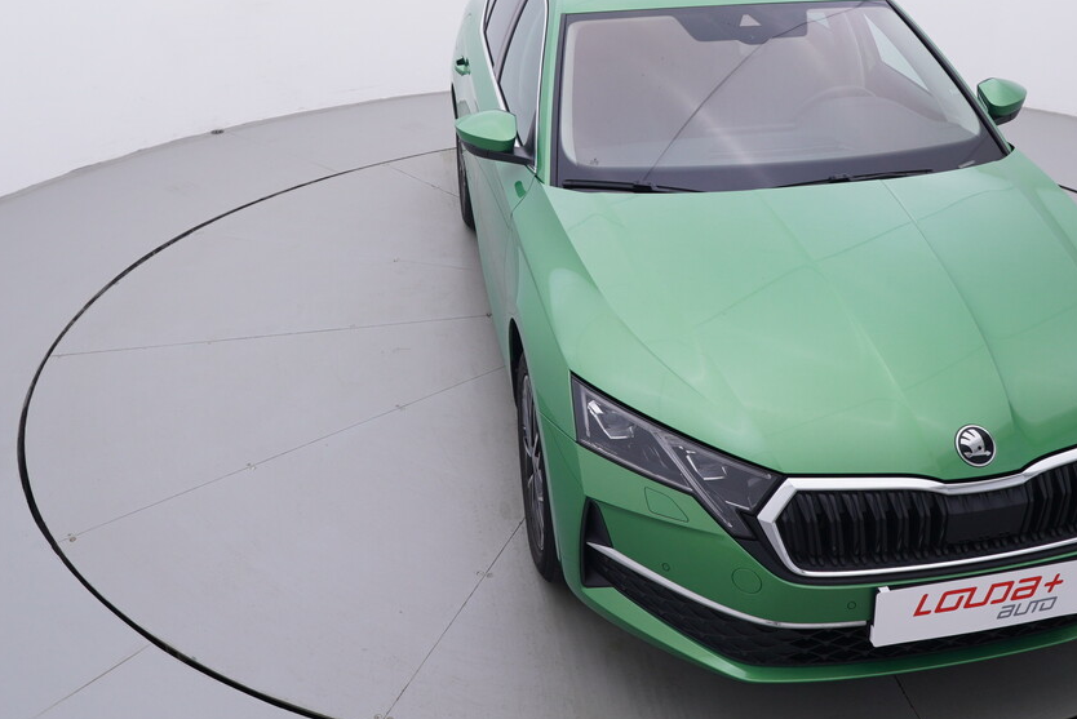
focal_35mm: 39
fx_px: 1163
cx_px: 648
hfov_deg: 49.4
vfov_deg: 33.5
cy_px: 160
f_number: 5
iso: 200
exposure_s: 1/80
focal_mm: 15
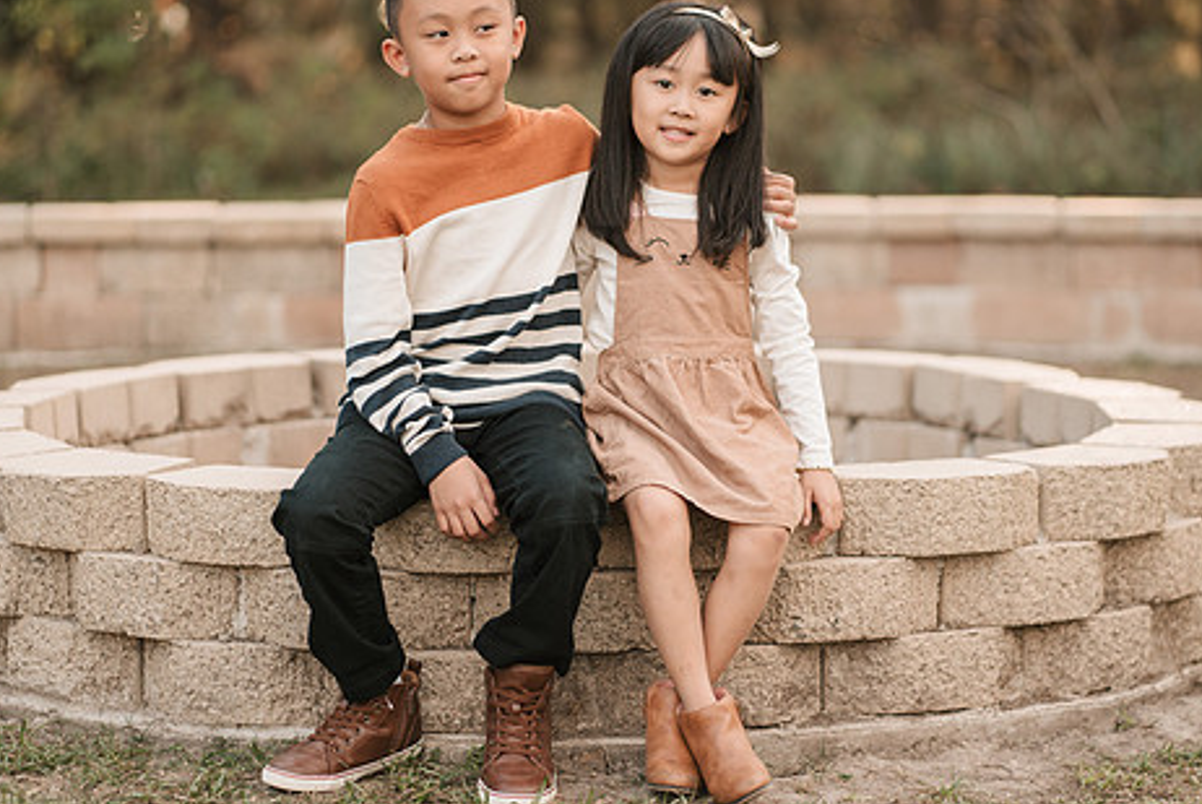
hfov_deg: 18.6
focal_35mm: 110
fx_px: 3676
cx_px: 591
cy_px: 337
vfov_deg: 12.5
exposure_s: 1/500
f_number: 2
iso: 160
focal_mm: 85
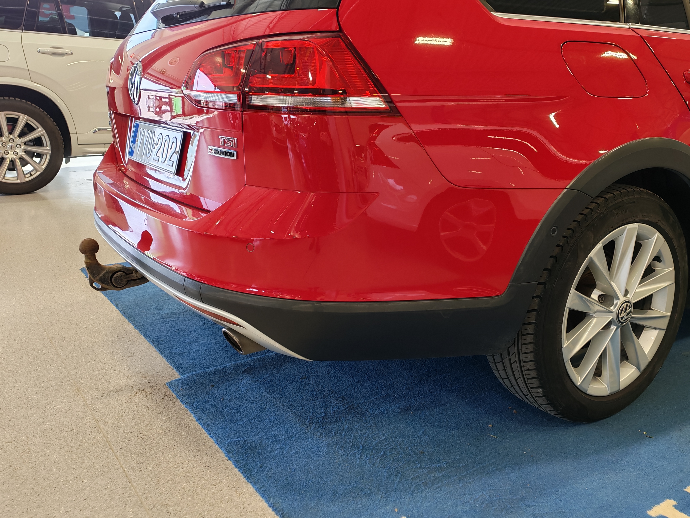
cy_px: 259
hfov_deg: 55.4
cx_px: 345
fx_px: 658
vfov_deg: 42.9
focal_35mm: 33
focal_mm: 6.12
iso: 160
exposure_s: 1/100
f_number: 1.9
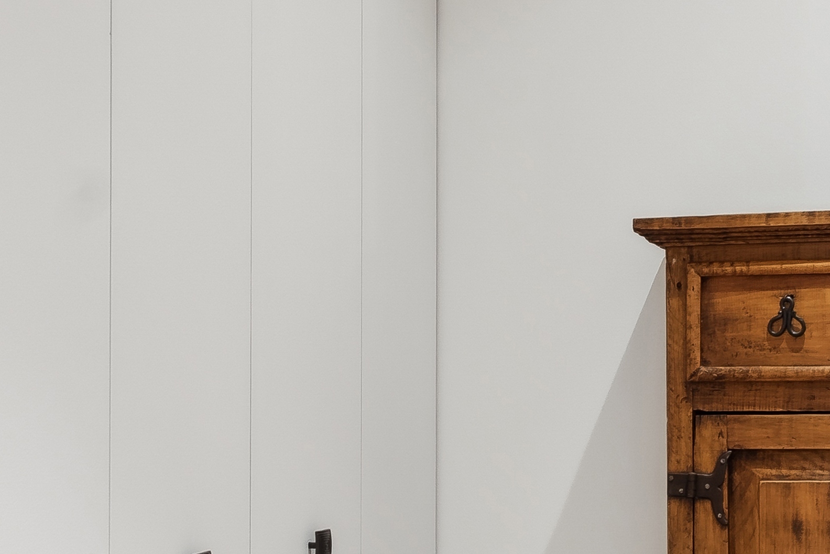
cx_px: 455
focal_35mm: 79
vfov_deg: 17.2
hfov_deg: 25.7
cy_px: 413
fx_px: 1822
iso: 400
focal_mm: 17
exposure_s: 1/6
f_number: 8
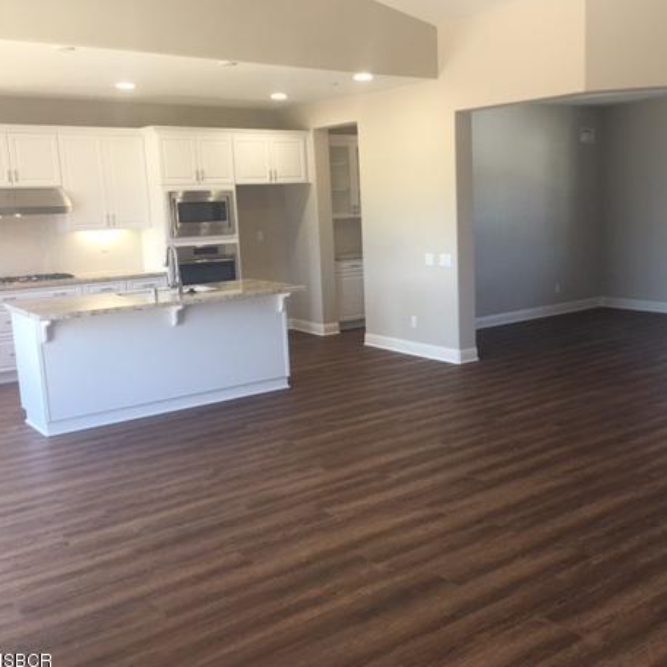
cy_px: 339
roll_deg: +1.7
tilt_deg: -9.2
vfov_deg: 46.0
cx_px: 391
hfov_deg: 45.9
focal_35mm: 36
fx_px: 785
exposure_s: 1/30
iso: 32
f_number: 2.2
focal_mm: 4.15
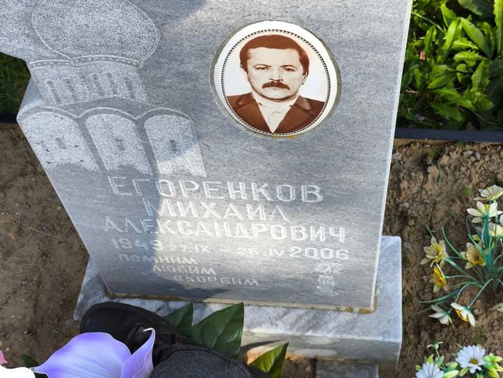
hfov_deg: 38.2
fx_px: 727
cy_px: 189
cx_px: 252
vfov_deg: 29.1
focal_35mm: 50
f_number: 1.7
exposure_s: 1/198
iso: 50
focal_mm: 4.71
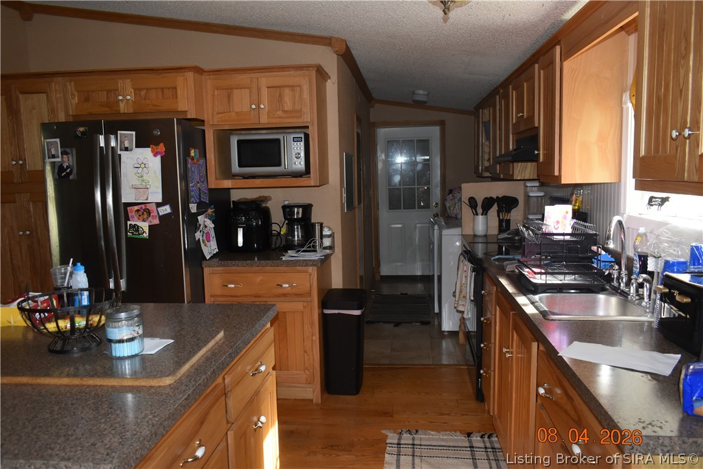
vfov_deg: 47.9
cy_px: 234
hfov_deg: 67.4
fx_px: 527
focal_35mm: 27
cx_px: 352
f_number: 4.8
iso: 800
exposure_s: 1/90
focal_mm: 18
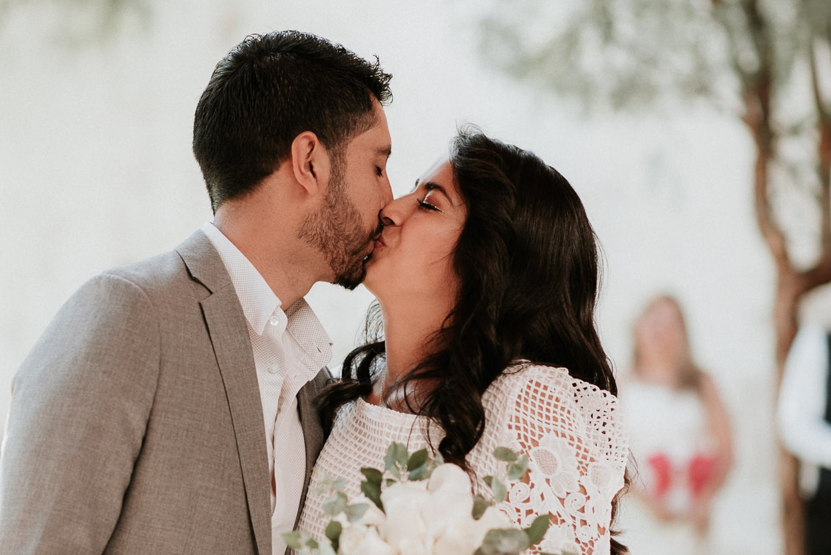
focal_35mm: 139
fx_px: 3210
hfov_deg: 14.7
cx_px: 266
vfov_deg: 9.9
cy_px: 366
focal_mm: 85
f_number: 2.5
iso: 100
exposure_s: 1/320
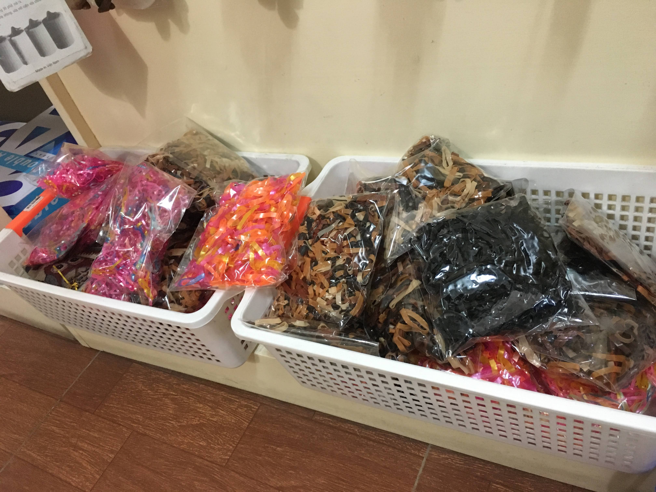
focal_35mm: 29
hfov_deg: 61.7
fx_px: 550
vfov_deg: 48.2
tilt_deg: -42.8
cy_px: 246
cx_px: 328
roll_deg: +19.7
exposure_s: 1/17
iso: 250
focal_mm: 4.15
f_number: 2.2
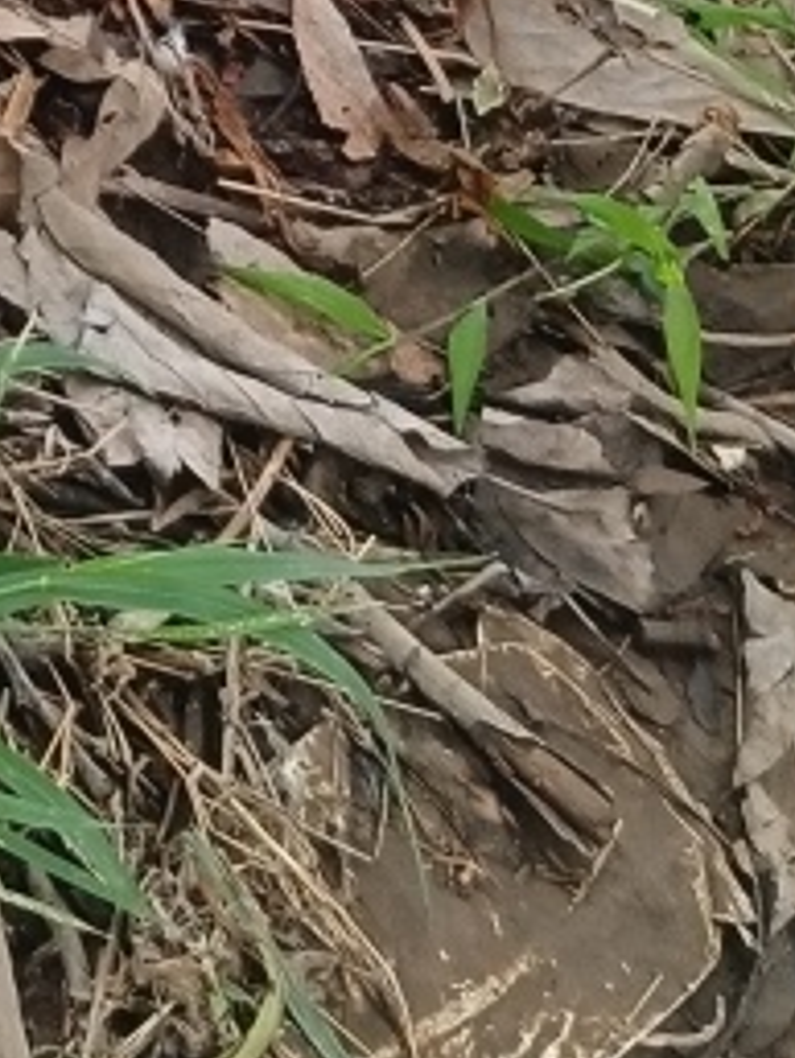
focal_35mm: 112
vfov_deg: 15.2
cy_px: -858
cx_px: -791
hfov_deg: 11.8
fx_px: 3427
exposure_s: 1/50
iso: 189
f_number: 1.9
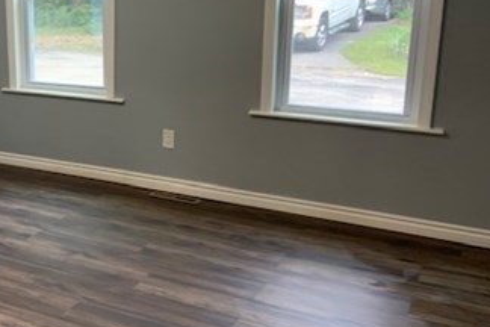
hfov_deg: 37.7
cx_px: 79
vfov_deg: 26.9
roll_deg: +0.8
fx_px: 681
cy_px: 129
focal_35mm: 50
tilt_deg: -12.2
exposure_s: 1/60
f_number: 1.8
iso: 160
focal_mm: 4.25
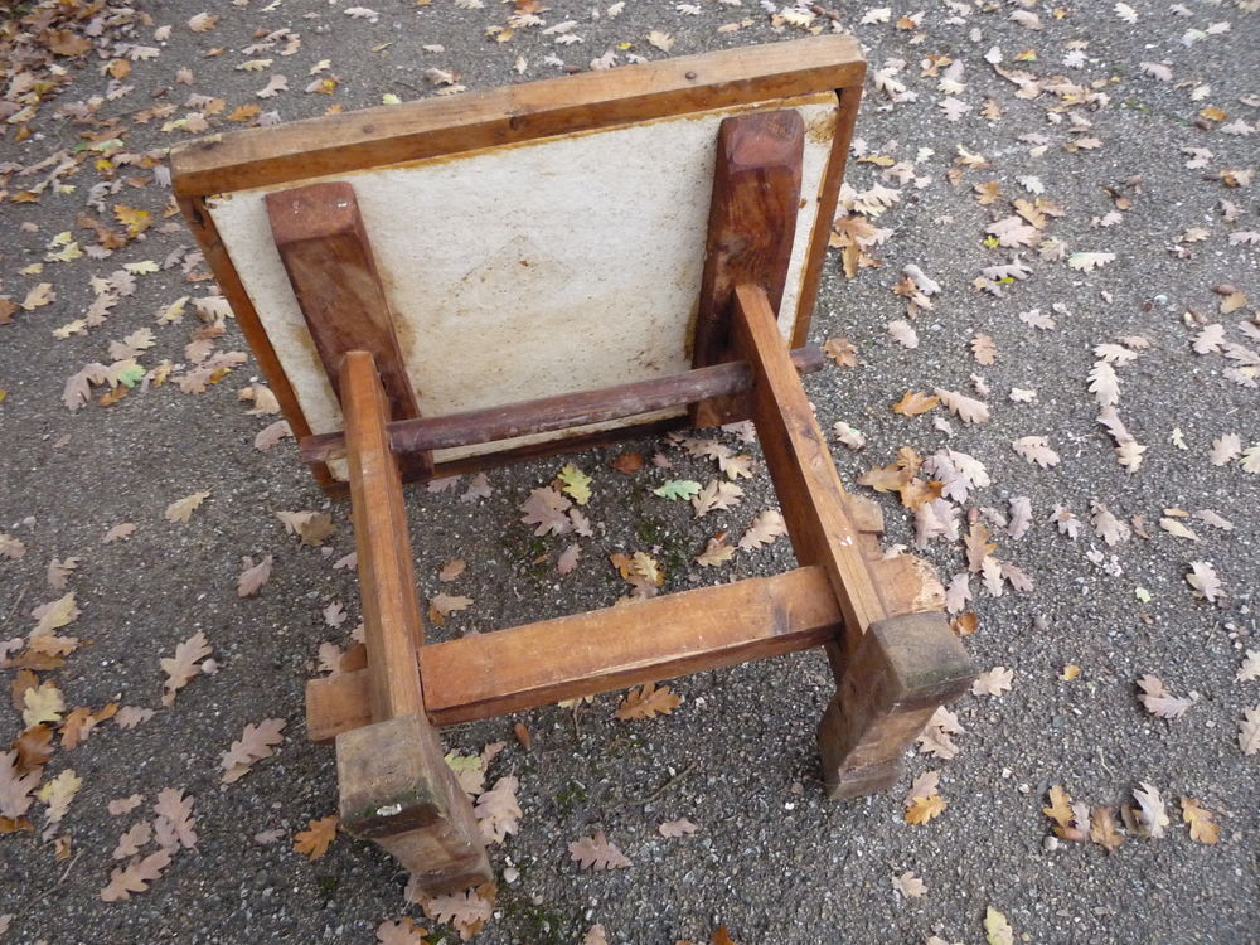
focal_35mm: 30
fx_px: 1092
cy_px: 472
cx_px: 630
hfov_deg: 60.0
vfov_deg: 46.8
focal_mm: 5.2
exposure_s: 1/30
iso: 400
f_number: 3.3
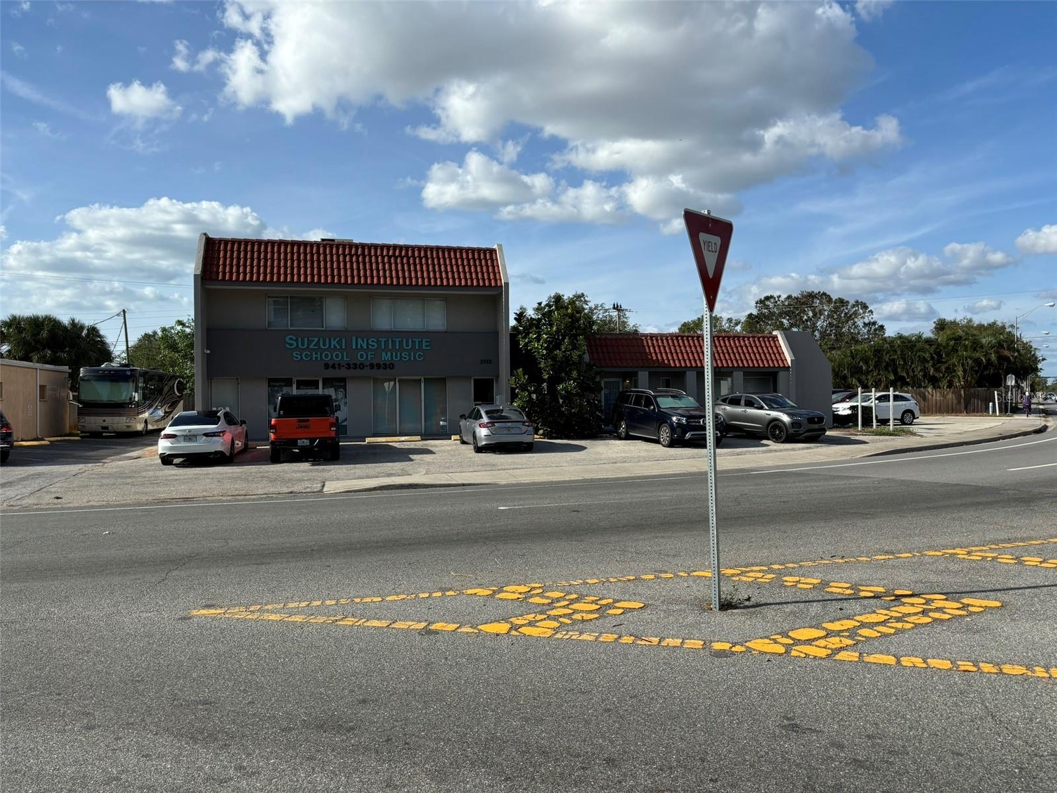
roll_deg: +0.7
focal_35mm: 26
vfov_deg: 53.1
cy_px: 396
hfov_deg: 67.3
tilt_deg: +1.5
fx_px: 794
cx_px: 528
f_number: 1.6
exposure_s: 1/3788
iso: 50
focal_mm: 5.96
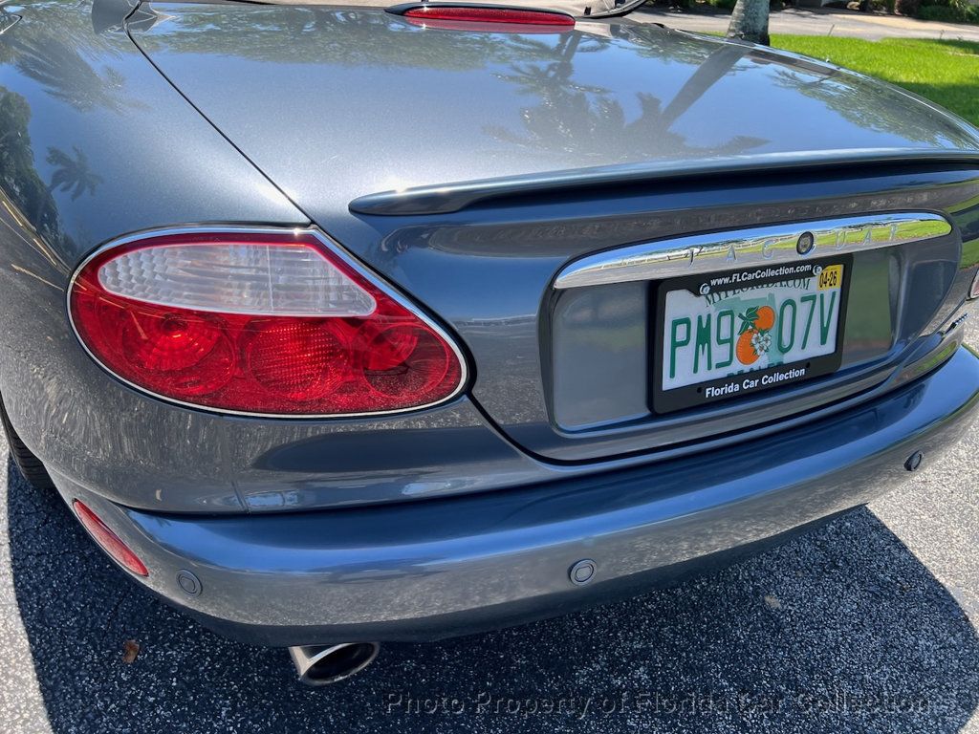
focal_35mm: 26
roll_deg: -3.0
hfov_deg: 67.3
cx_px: 490
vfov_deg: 53.1
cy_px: 367
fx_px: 735
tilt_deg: -28.1
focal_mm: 5.7
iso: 50
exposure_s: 1/1058
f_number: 1.5
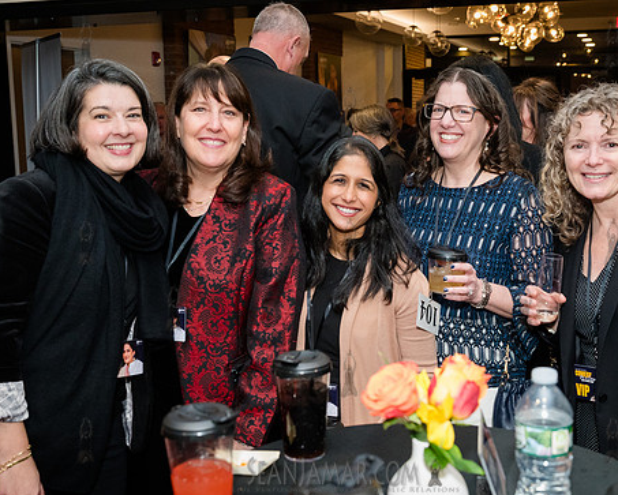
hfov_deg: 43.7
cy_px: 241
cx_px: 348
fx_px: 769
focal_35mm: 42
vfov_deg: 35.7
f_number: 5
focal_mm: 35
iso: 6400
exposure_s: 1/320
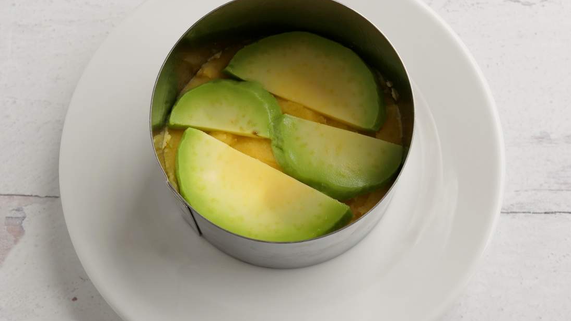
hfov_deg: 37.8
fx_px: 833
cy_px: 165
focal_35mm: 55
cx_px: 271
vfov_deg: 21.8
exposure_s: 1/60
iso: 400
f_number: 6.3
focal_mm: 23
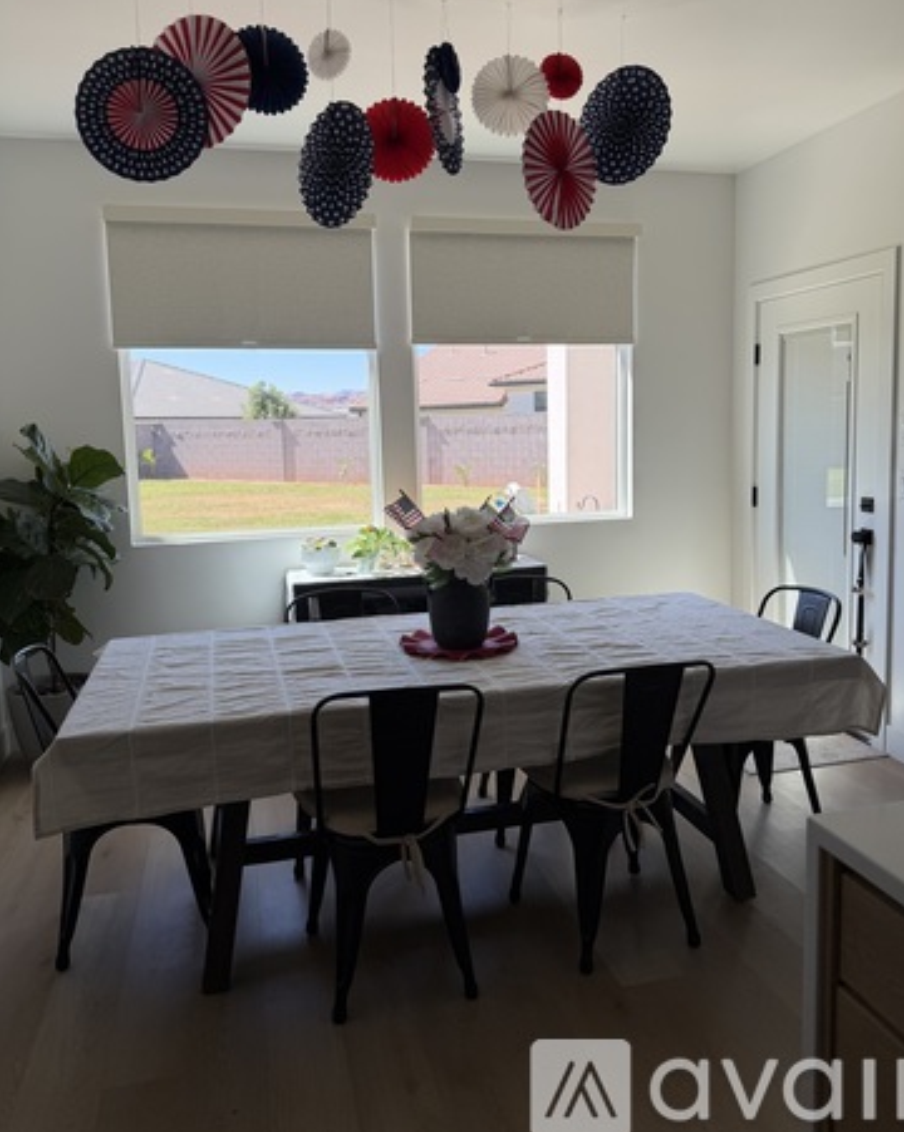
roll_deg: +1.6
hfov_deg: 54.9
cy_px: 512
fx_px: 871
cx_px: 466
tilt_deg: -6.0
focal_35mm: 26
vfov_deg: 65.9
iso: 80
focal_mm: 6.76
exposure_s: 1/559
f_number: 1.78
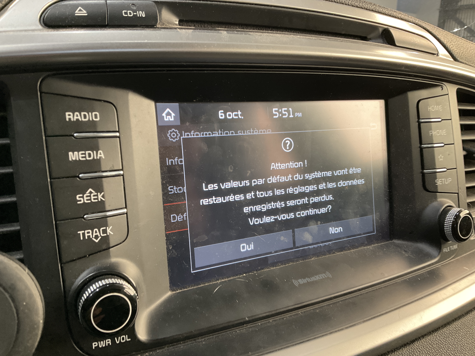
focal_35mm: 29
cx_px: 238
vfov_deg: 48.2
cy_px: 178
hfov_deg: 61.7
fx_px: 398
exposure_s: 1/60
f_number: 1.8
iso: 100
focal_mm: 3
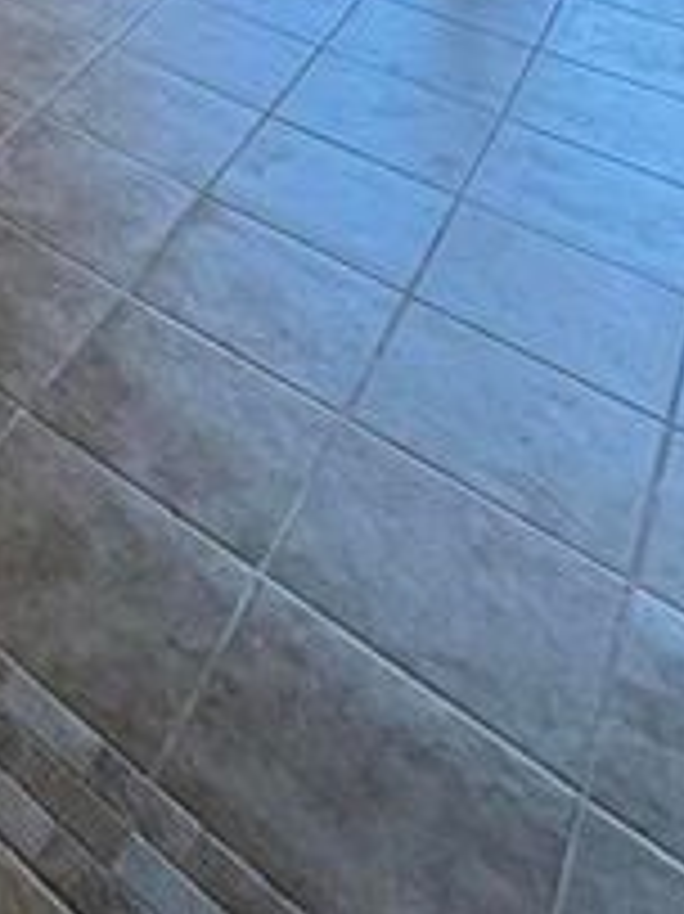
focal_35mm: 46
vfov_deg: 25.3
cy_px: -583
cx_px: -405
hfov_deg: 23.5
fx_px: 1213
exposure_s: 1/120
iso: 250
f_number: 2.2
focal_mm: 2.22
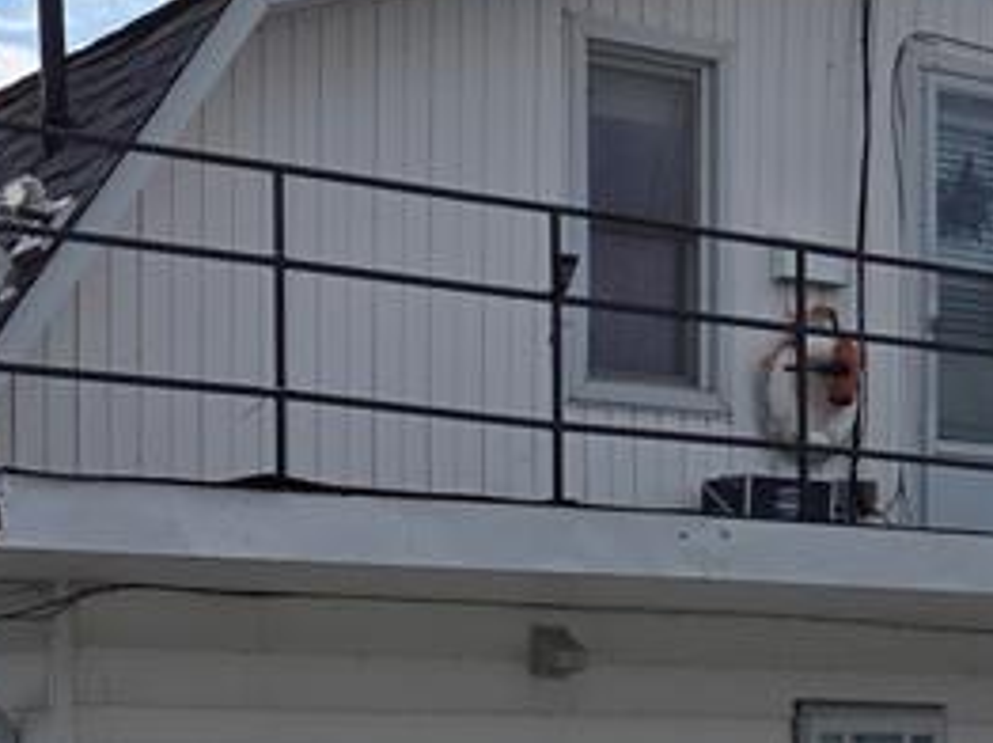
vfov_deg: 15.6
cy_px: 978
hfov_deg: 21.4
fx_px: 2579
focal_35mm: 90
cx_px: 129
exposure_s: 1/2977
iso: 25
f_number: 1.8
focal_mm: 5.4
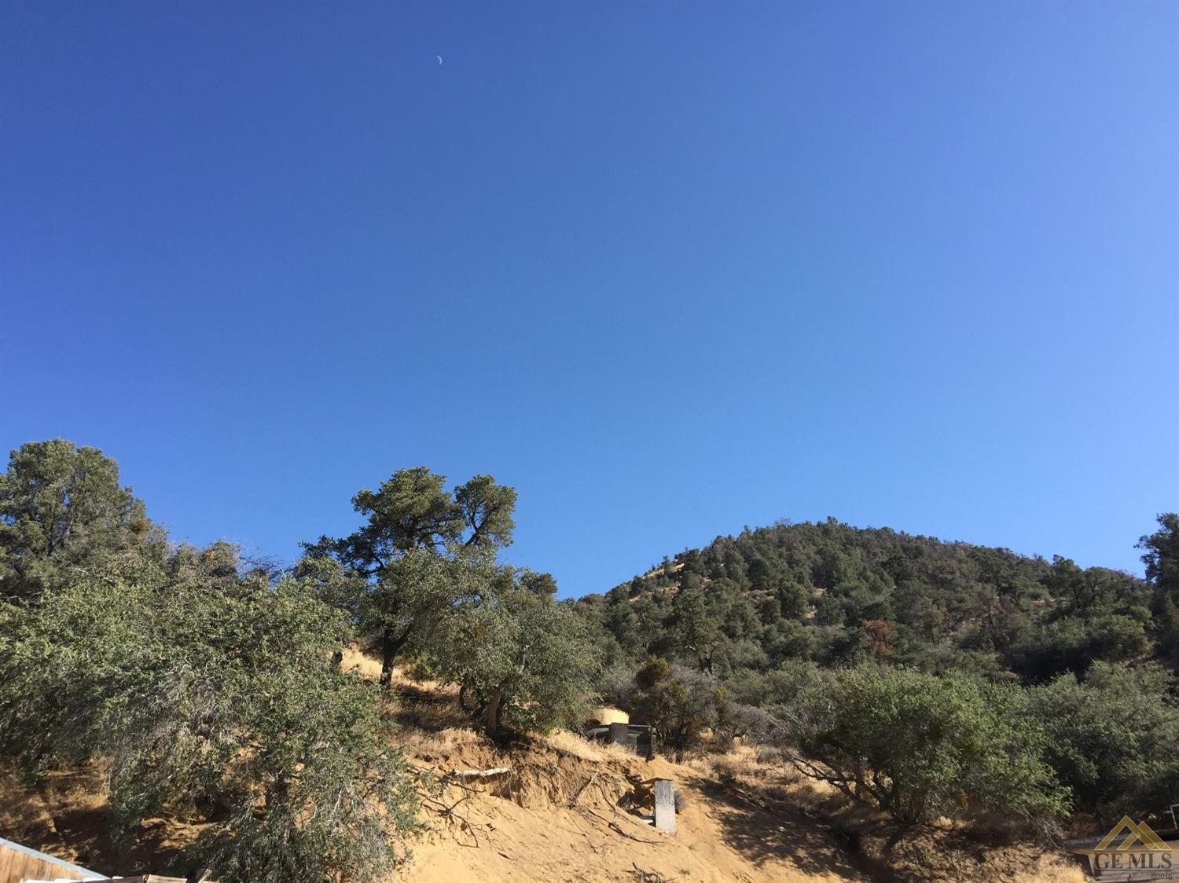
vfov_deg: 48.2
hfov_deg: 61.7
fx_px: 987
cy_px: 442
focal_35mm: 29
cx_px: 590
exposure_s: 1/1099
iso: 32
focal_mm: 4.15
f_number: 2.2
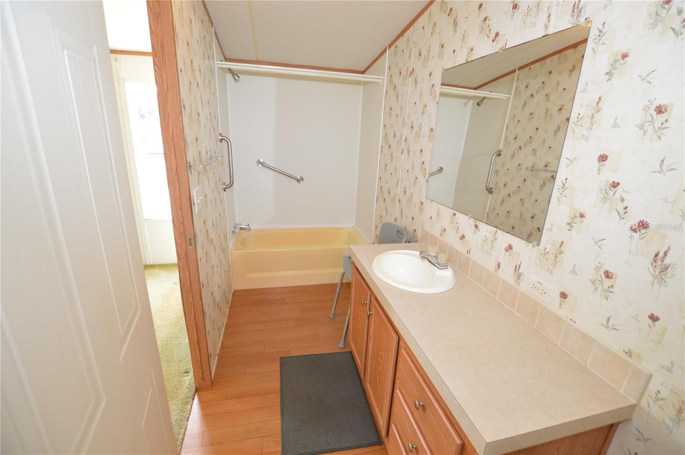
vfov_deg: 77.2
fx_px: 285
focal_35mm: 15
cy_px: 228
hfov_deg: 100.5
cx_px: 342
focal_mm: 10
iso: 400
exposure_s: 1/60
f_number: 3.5
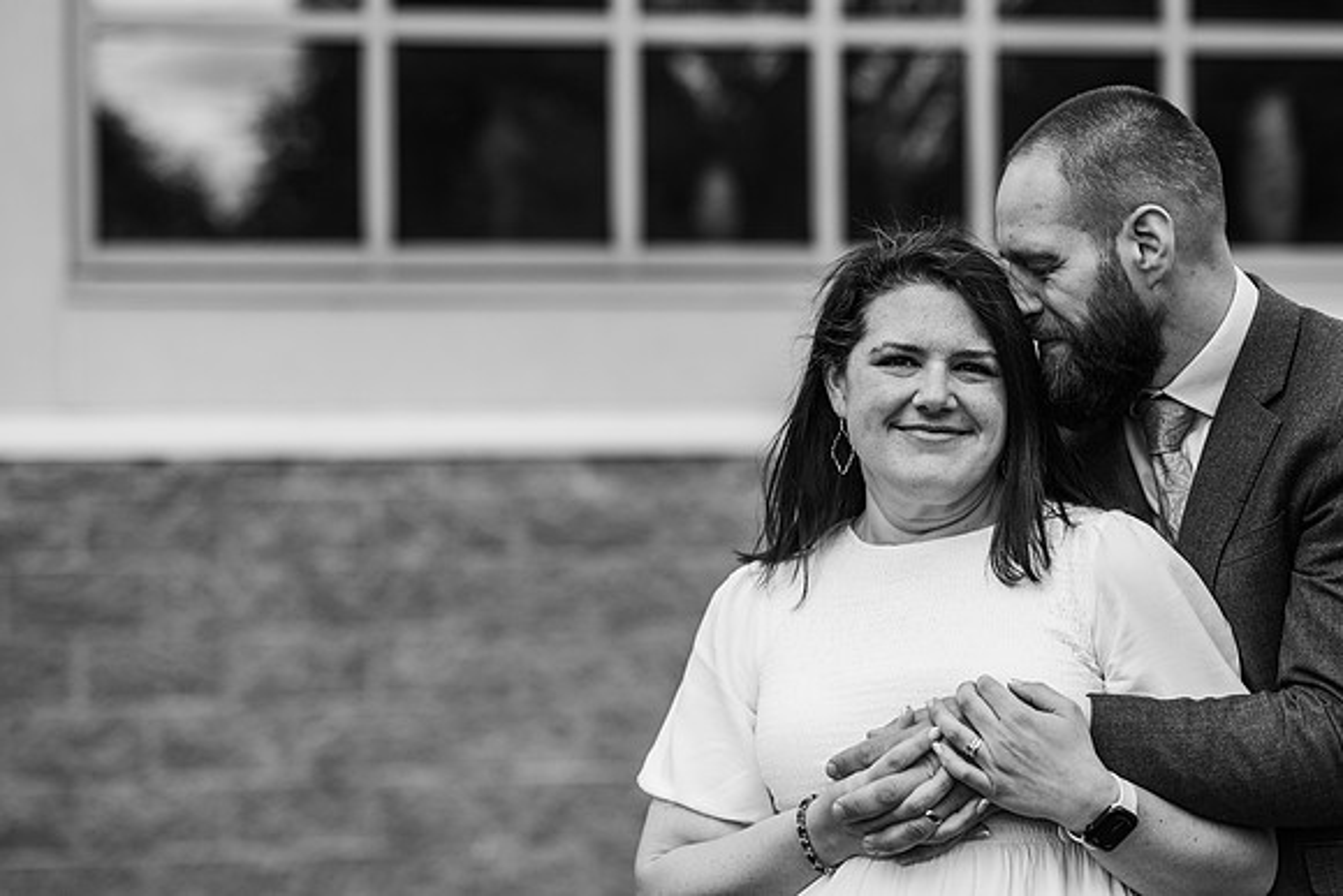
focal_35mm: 85
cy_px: 448
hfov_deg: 23.9
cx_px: 672
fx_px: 3172
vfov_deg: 16.1
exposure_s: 1/2000
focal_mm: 85
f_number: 2.5
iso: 250
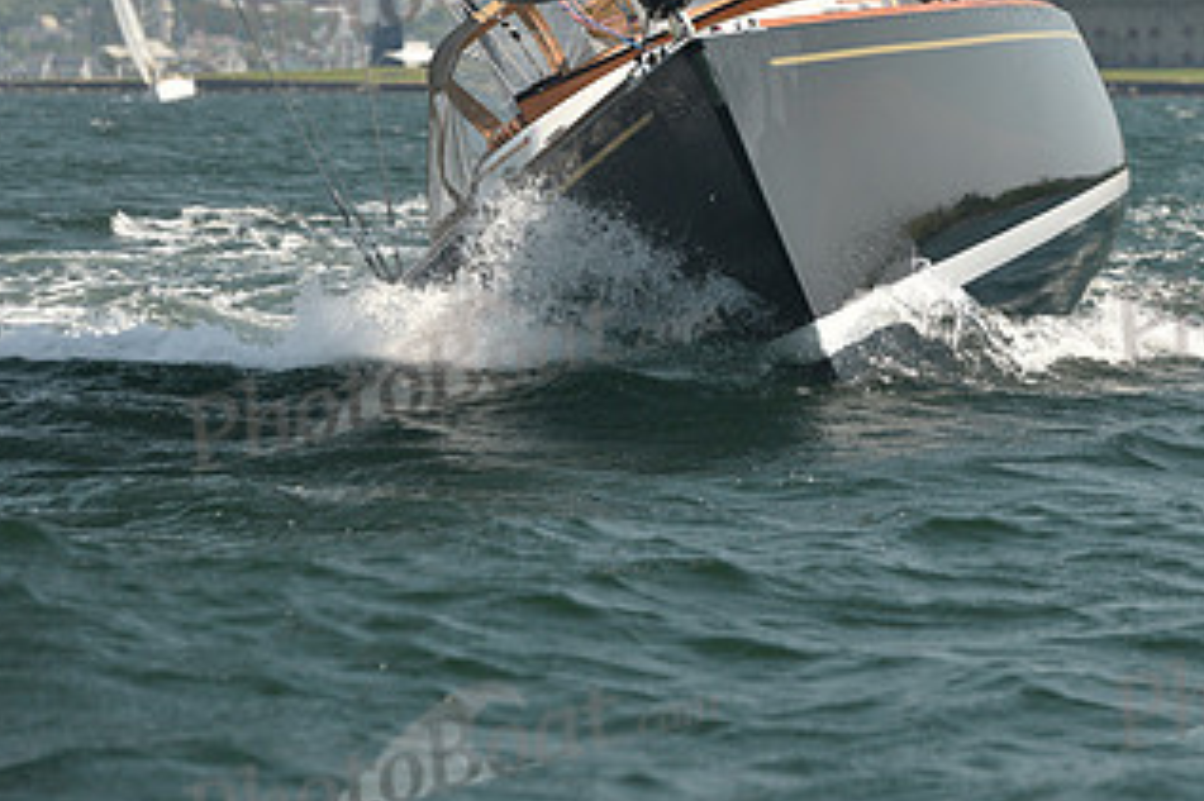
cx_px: 919
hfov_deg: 7.0
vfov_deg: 4.7
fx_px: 9794
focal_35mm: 293
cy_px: 123
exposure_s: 1/640
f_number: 5.6
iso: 250
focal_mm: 160
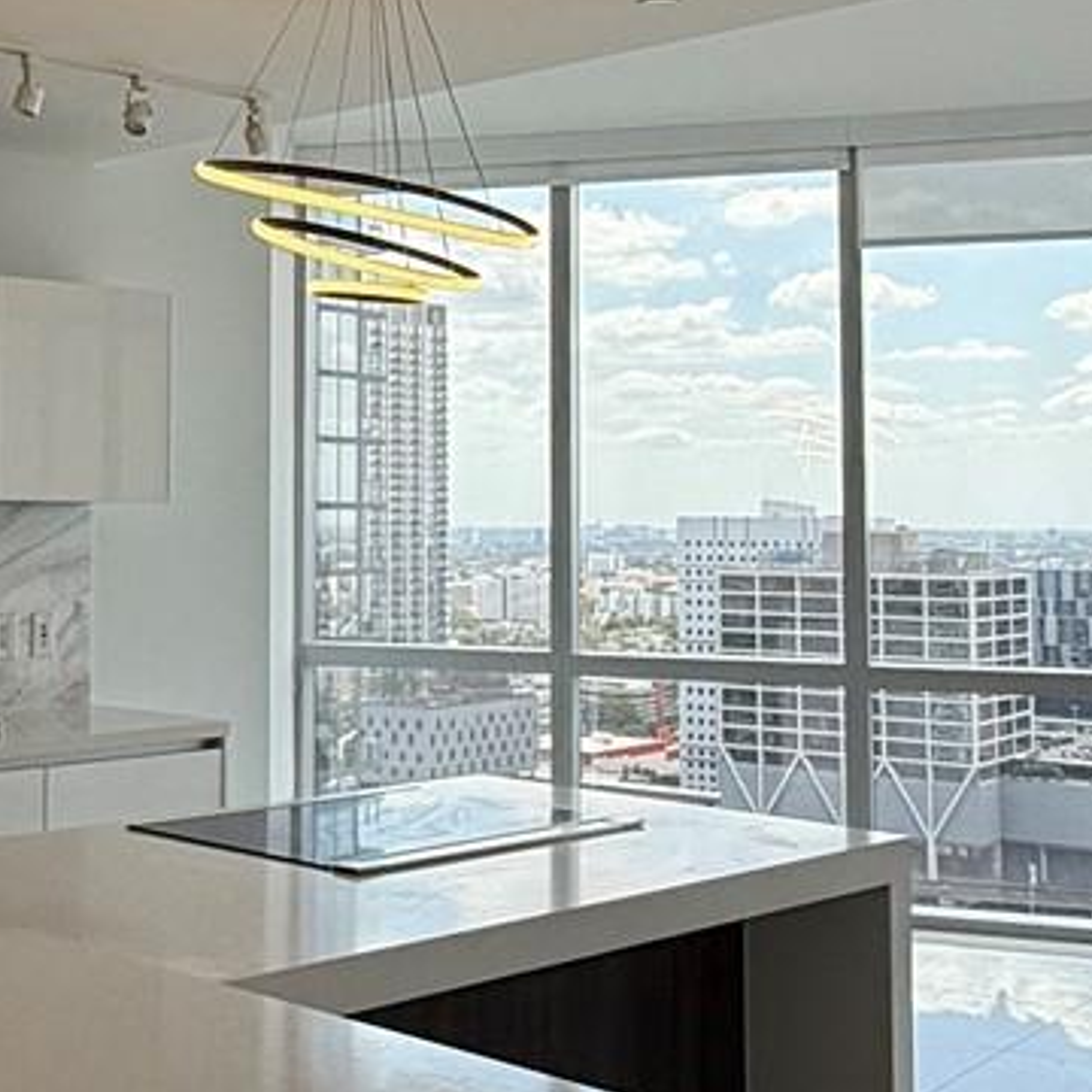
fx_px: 1963
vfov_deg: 30.8
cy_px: 346
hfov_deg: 30.4
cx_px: 240
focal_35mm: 55
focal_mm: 2.22
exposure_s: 1/376
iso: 64
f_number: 2.2
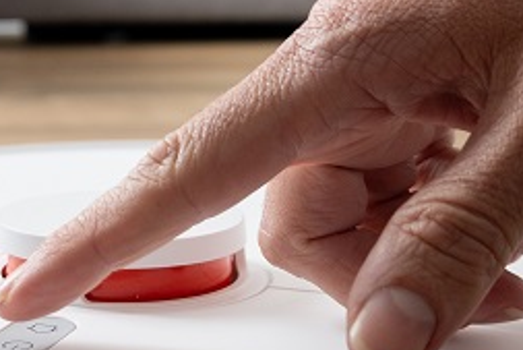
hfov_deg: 20.6
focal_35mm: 95
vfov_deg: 14.4
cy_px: 103
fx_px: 1381
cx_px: -31
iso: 100
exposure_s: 1/5
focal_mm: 16
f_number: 3.5
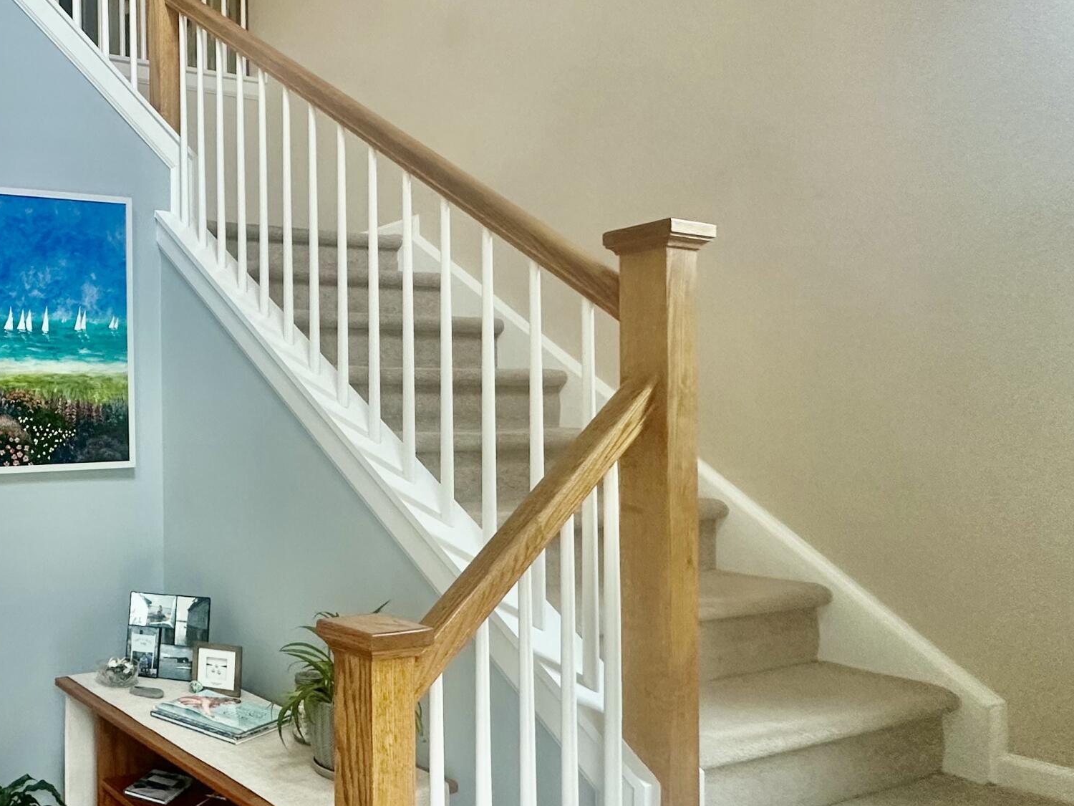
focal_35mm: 28
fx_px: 869
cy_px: 438
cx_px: 34
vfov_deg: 49.7
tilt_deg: -0.4
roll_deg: +0.5
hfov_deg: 52.4
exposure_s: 1/60
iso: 200
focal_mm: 2.22
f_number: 2.2
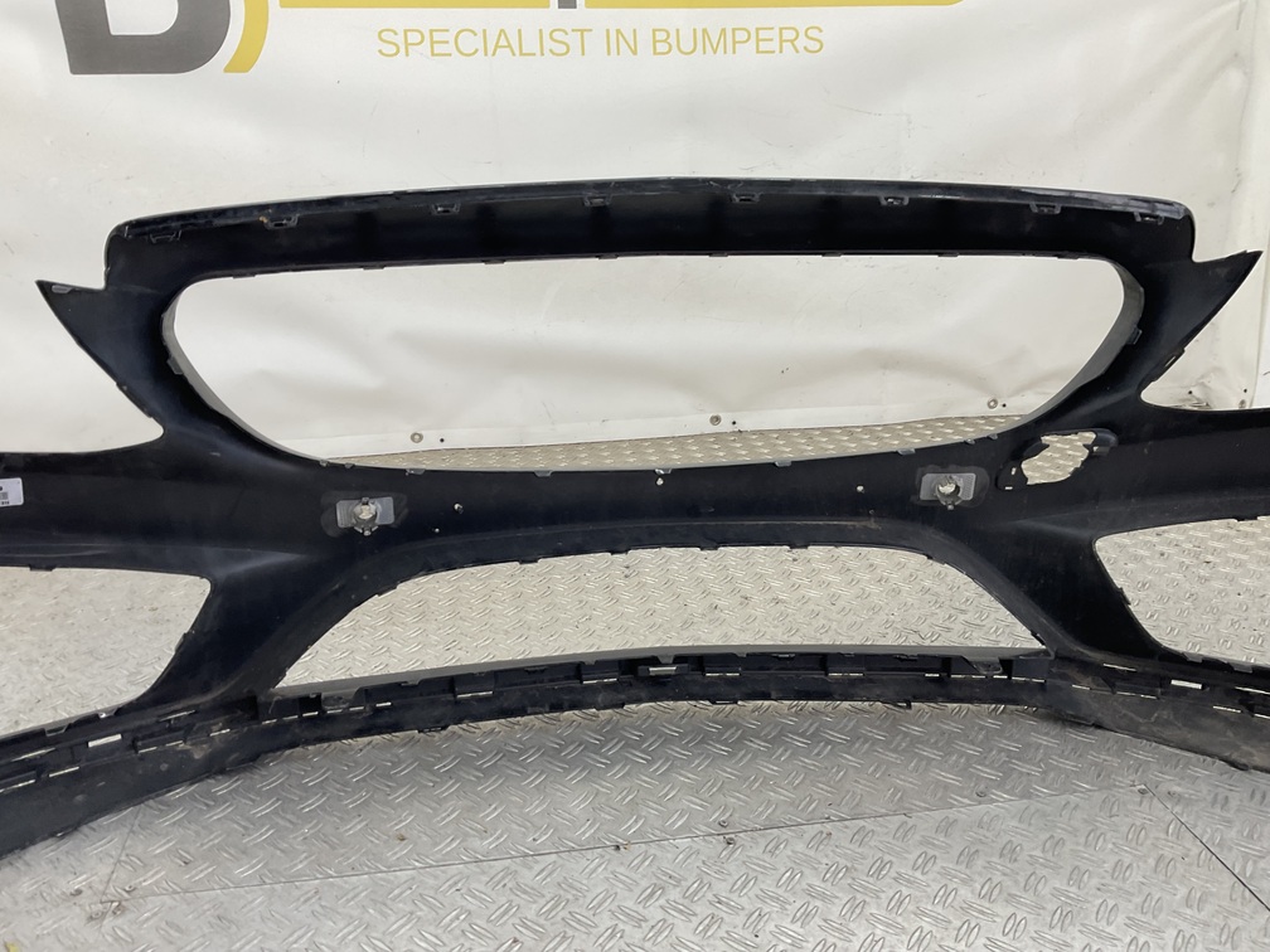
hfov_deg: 61.7
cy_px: 476
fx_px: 1064
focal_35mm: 29
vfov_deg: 48.2
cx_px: 635
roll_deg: -0.3
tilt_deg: -20.2
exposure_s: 1/120
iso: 32
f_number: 1.8
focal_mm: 3
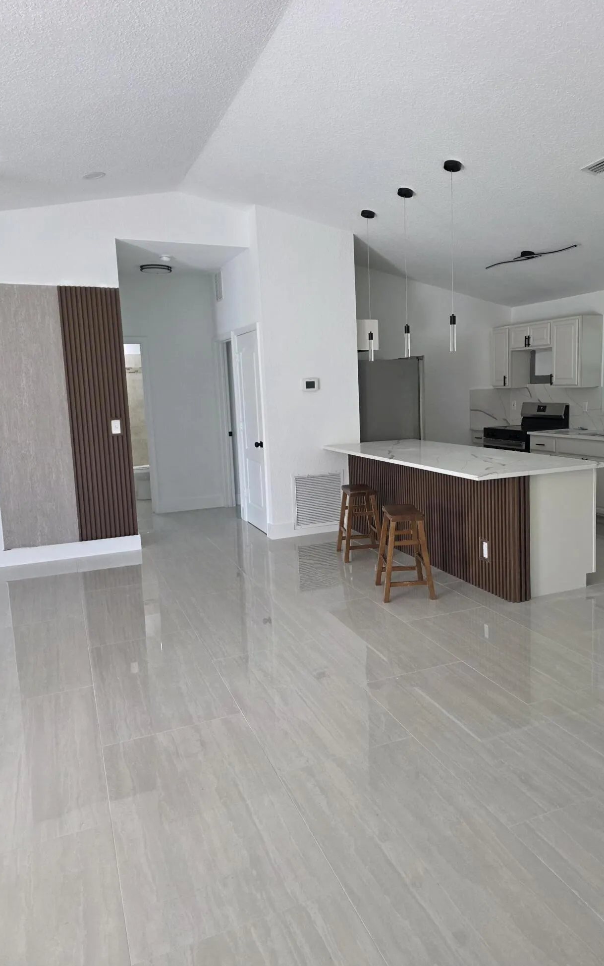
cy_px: 474
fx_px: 658
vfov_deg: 72.5
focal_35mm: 25
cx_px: 360
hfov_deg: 49.0
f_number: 1.7
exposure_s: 1/180
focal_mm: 6.3
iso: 160
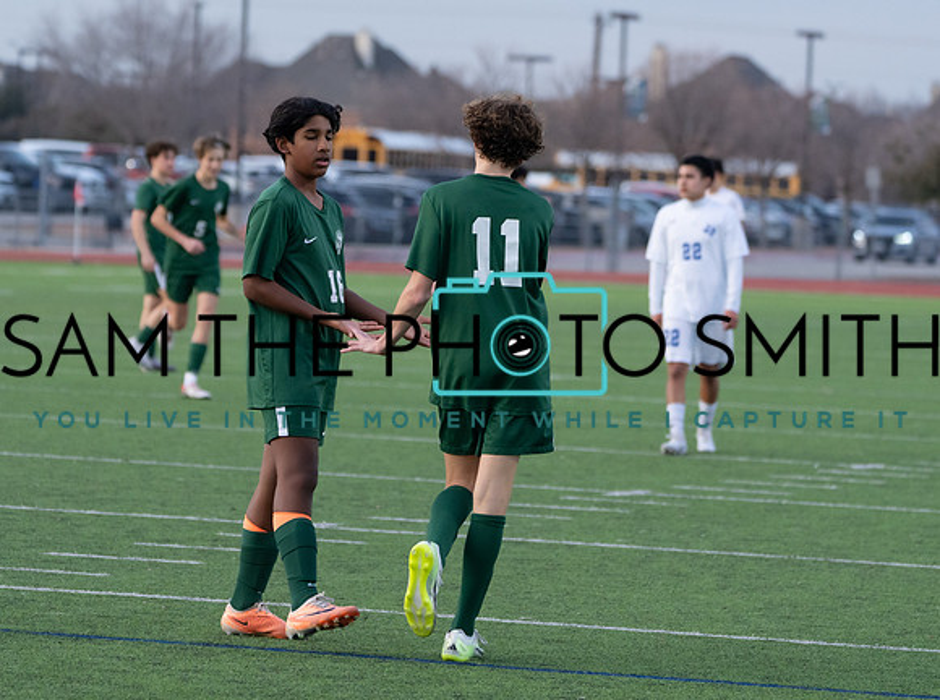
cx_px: 437
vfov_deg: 6.4
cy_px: 306
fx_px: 6251
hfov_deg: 8.6
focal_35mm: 231
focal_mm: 187
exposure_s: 1/1250
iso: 2000
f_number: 5.6
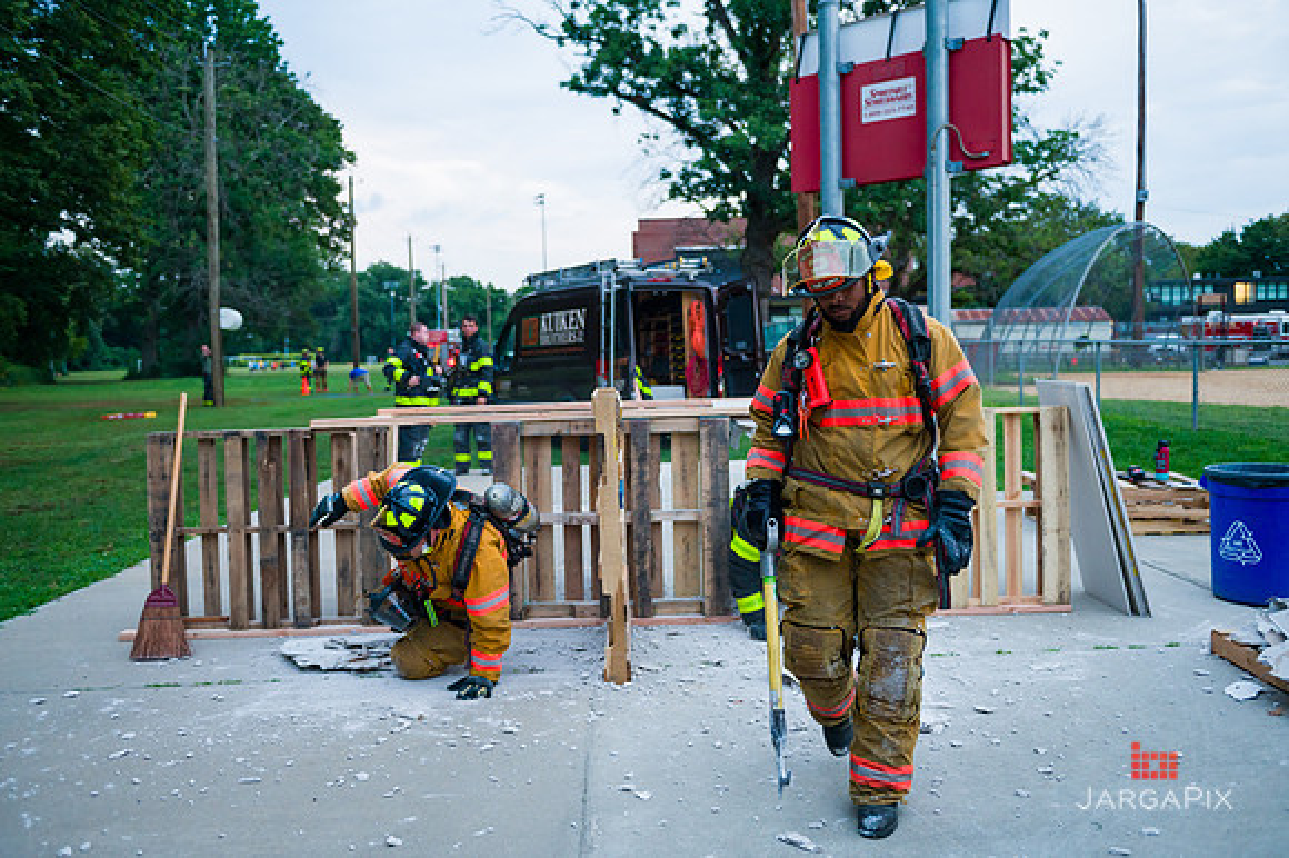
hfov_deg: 58.7
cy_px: 429
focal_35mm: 32
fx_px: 1145
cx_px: 644
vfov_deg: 41.1
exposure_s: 1/200
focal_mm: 32
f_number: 3.2
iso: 1600
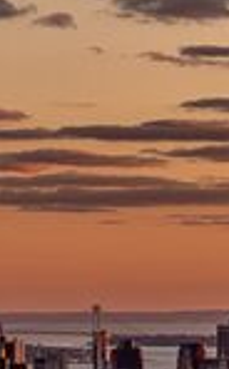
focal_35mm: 341
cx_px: 396
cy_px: 189
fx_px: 3418
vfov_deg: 6.2
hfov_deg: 3.8
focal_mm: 103
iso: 100
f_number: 4
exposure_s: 1/640
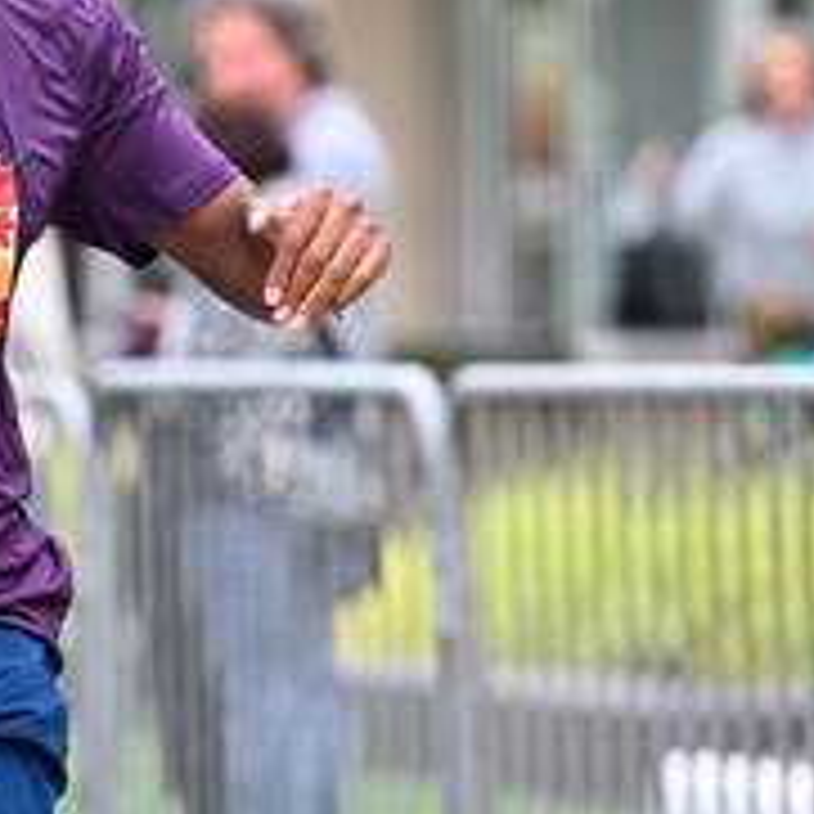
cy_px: 292
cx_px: 223
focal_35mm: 387
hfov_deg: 4.5
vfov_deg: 4.5
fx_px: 10296
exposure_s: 1/1250
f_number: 2.8
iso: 1250
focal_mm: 150
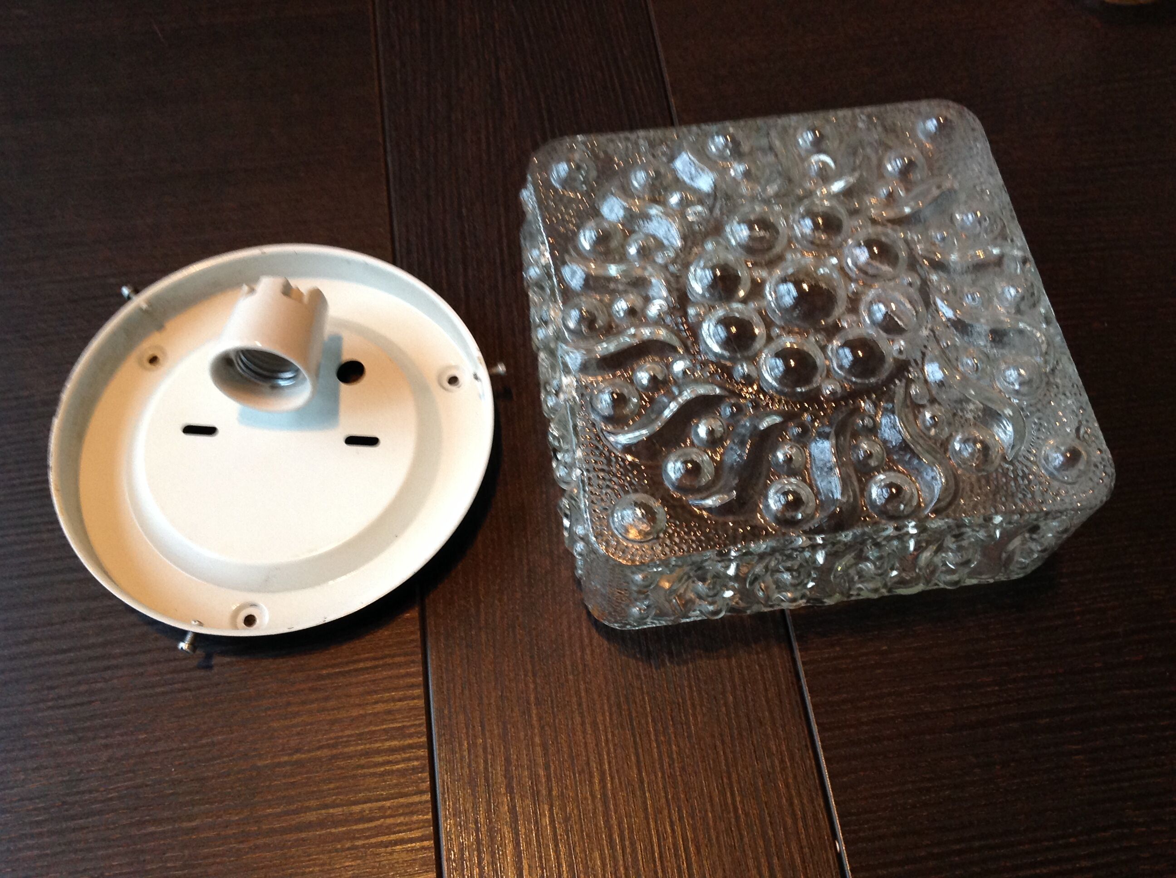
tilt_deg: -64.0
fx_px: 1187
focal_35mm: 35
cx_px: 588
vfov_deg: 40.6
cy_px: 439
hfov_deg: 52.7
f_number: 2.4
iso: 160
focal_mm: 4.28
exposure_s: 1/15
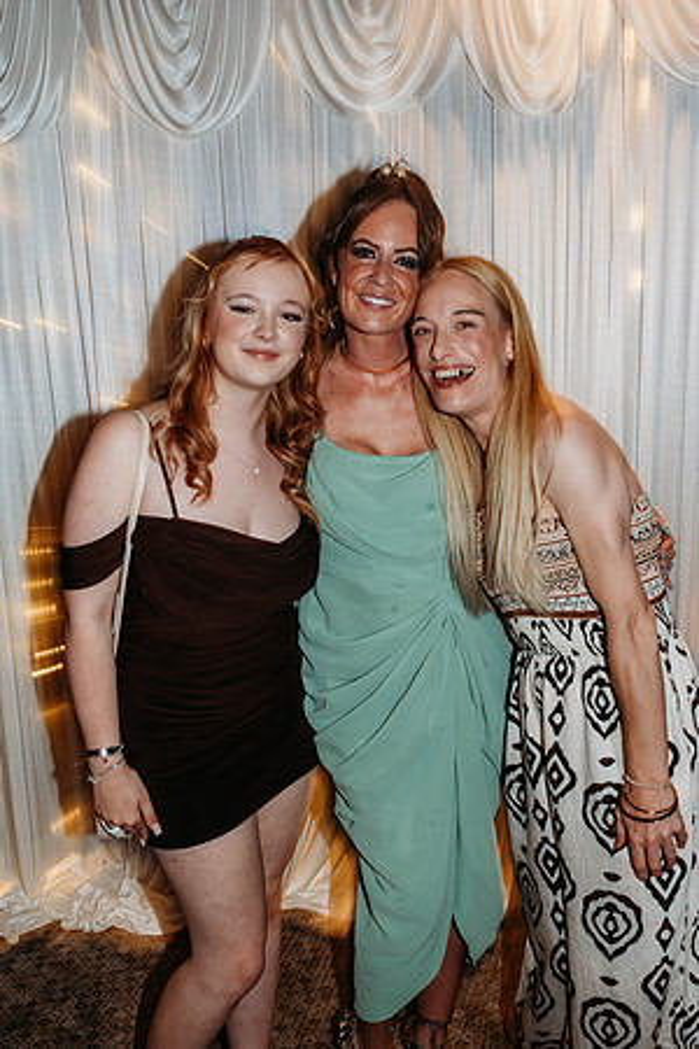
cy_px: 524
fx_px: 1136
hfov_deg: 34.2
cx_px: 350
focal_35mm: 39
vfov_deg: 49.6
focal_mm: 39
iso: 800
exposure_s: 1/15
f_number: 10
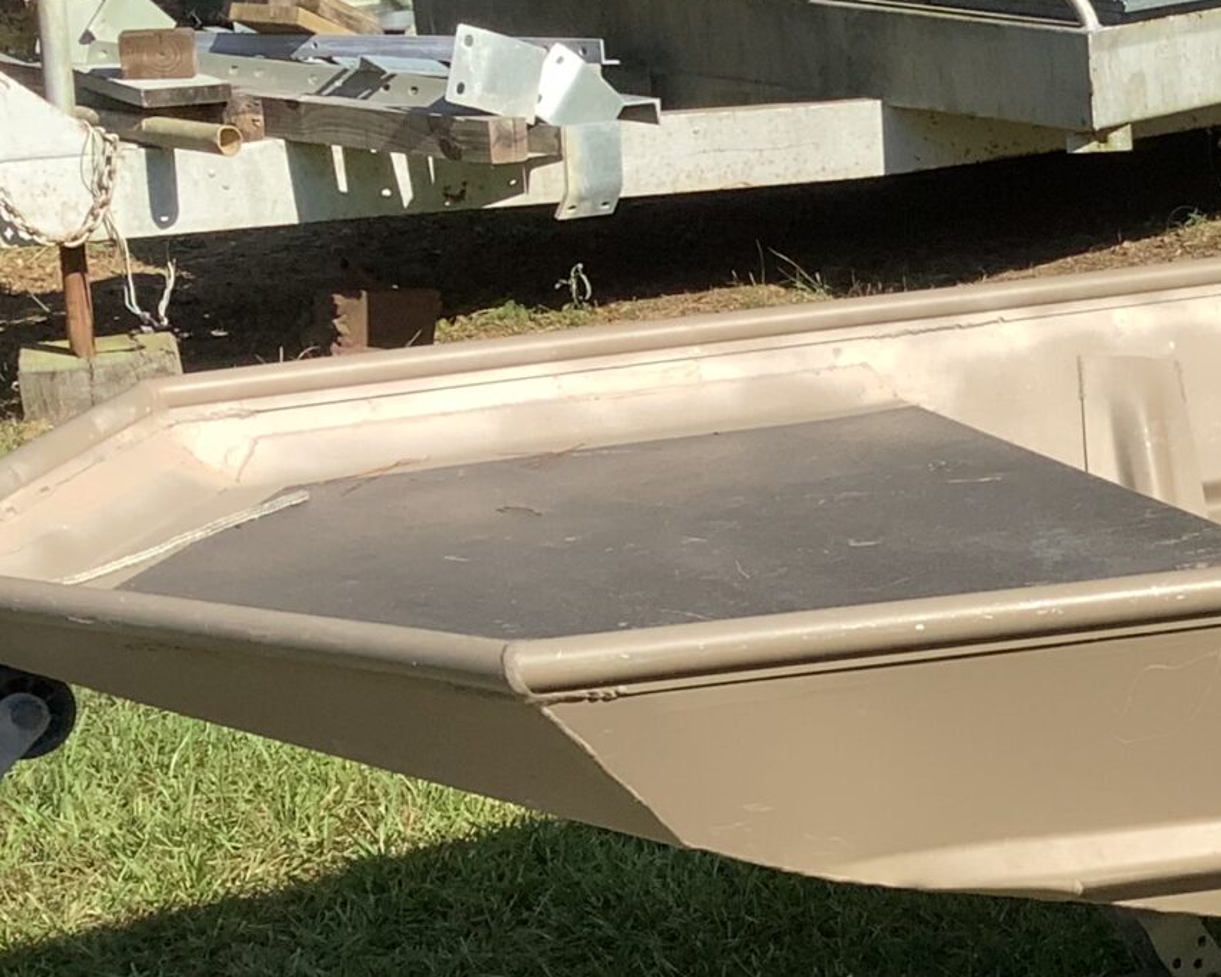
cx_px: 1719
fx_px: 3289
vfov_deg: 16.8
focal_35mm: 91
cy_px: 670
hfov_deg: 19.0
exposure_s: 1/823
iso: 25
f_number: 2.4
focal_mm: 3.3
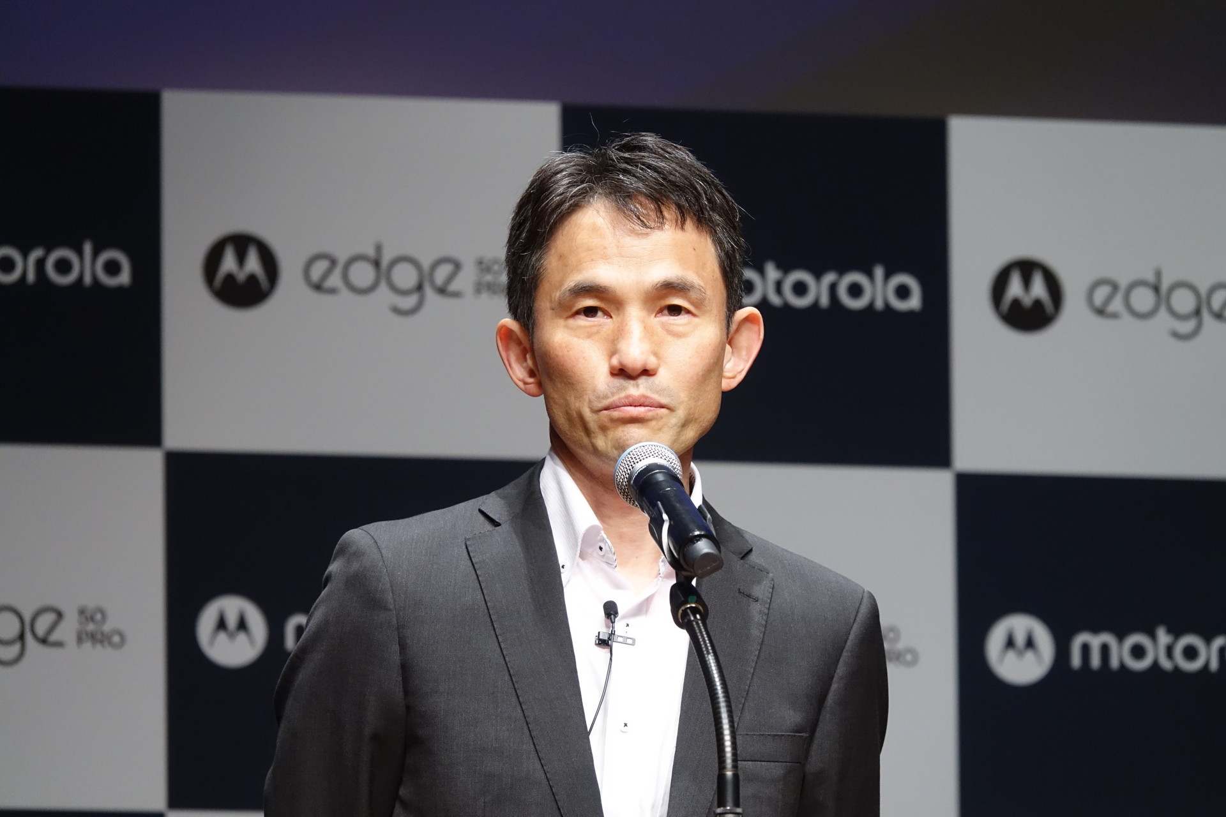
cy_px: 408
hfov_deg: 6.4
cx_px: 613
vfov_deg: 4.3
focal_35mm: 320
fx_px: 10897
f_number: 4
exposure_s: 1/250
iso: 1000
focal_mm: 117.29
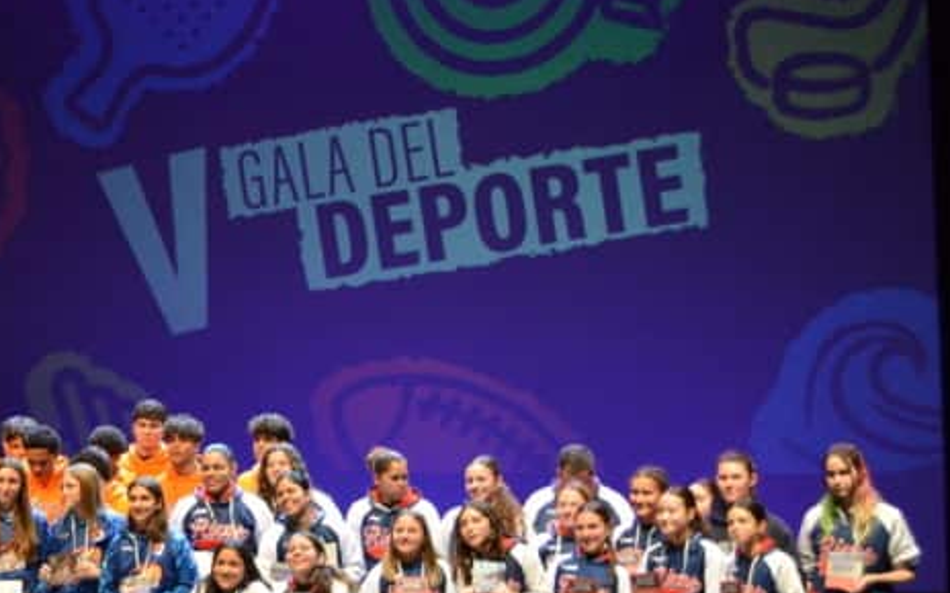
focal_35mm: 81
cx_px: 113
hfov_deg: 24.8
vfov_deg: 16.1
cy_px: 284
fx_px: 2097
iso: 720
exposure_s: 1/60
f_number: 4
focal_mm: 24
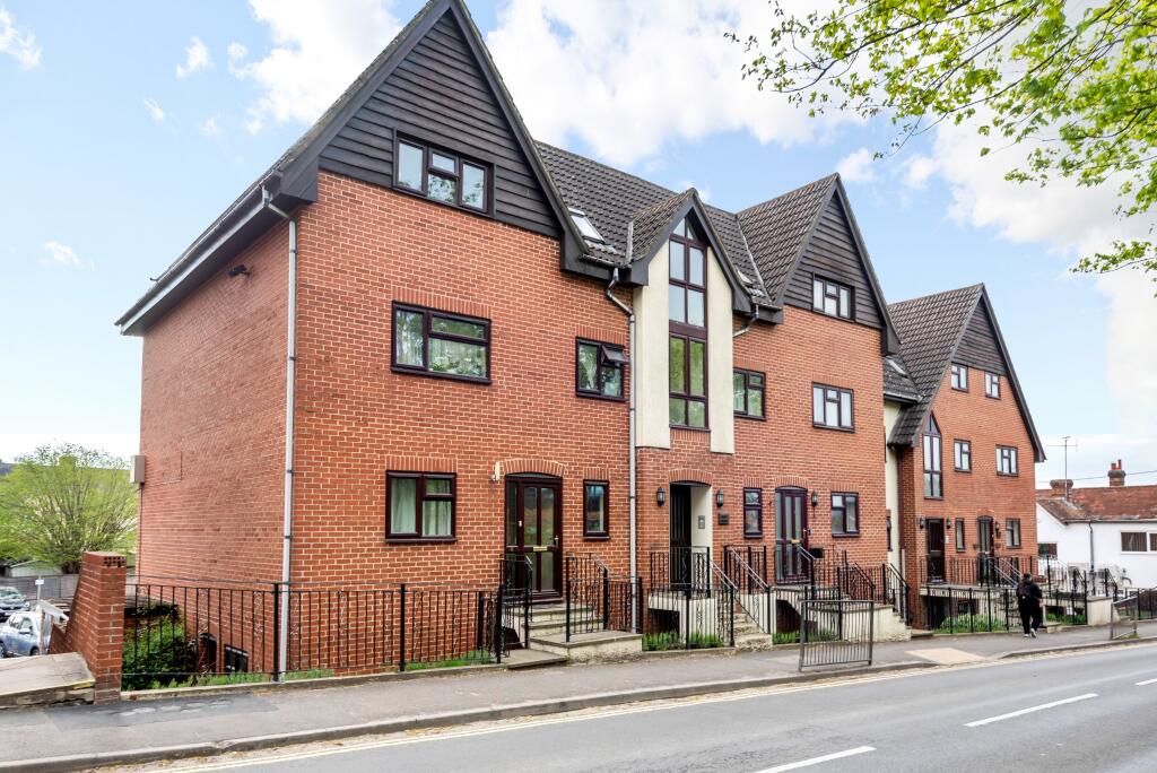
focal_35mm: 24
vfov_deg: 53.2
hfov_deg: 73.7
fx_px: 772
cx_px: 578
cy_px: 386
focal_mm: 24
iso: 250
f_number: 8
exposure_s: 1/100
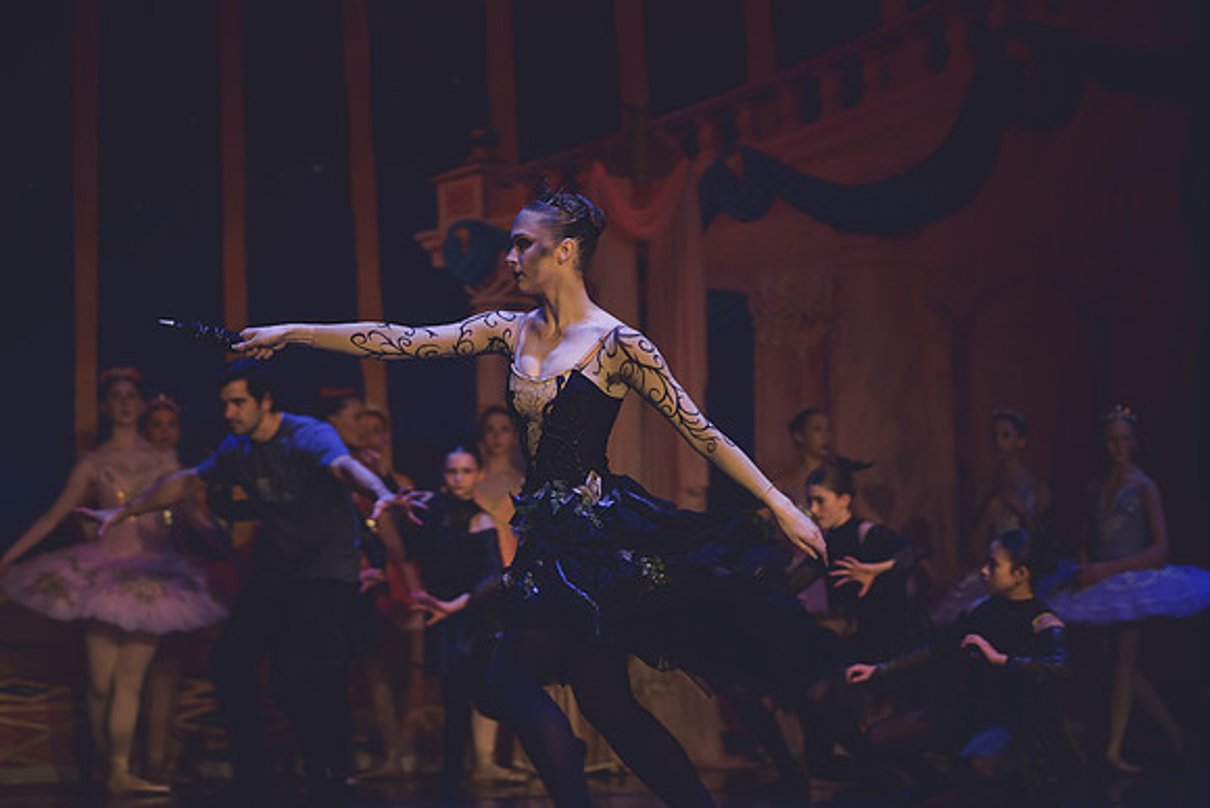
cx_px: 605
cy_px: 404
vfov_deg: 13.4
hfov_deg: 20.0
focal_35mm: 102
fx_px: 3429
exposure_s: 1/320
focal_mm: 102
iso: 2800
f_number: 2.8
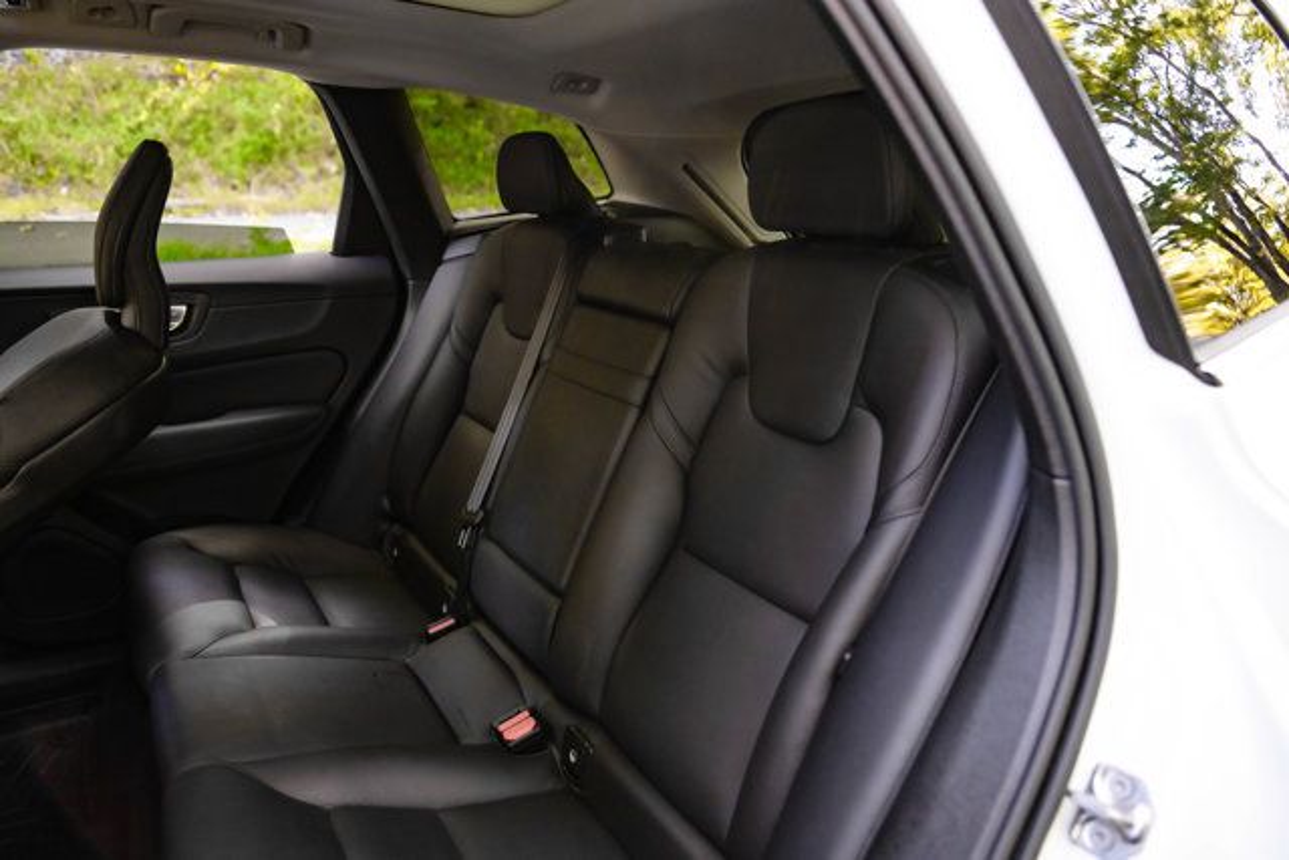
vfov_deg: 49.6
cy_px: 430
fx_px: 931
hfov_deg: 69.4
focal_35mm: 26
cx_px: 644
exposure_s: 1/200
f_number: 2.8
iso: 1250
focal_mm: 26
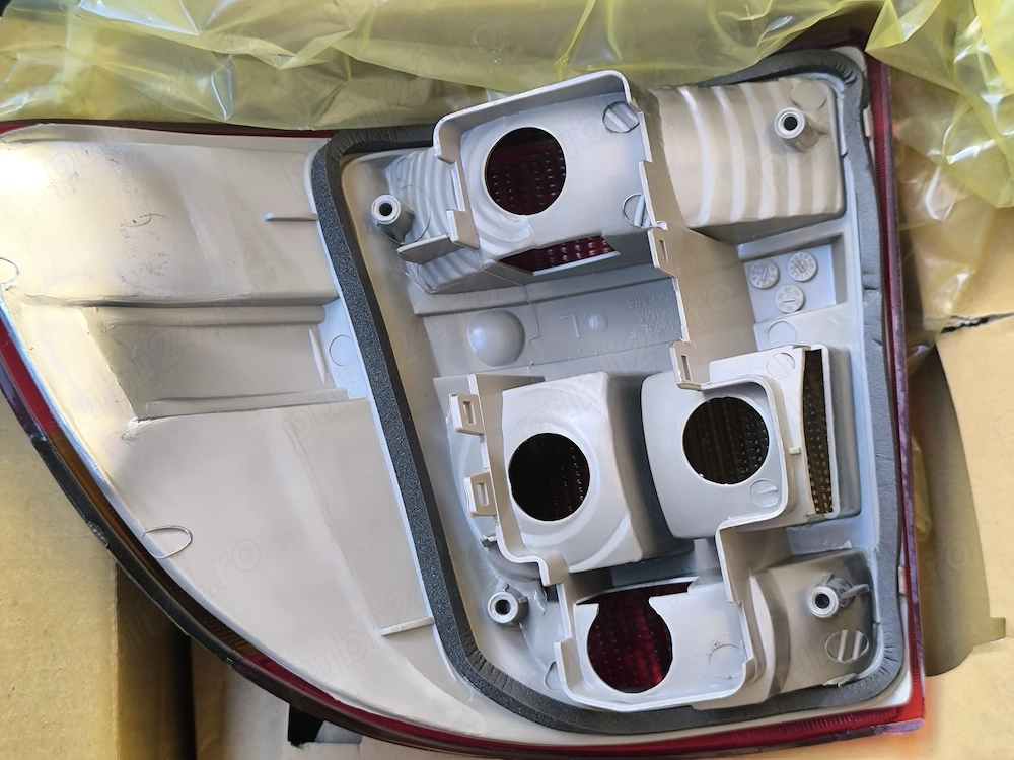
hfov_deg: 41.2
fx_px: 1347
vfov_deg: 31.5
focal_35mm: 46
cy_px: 380
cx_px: 507
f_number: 1.65
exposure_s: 1/100
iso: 500
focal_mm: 6.14
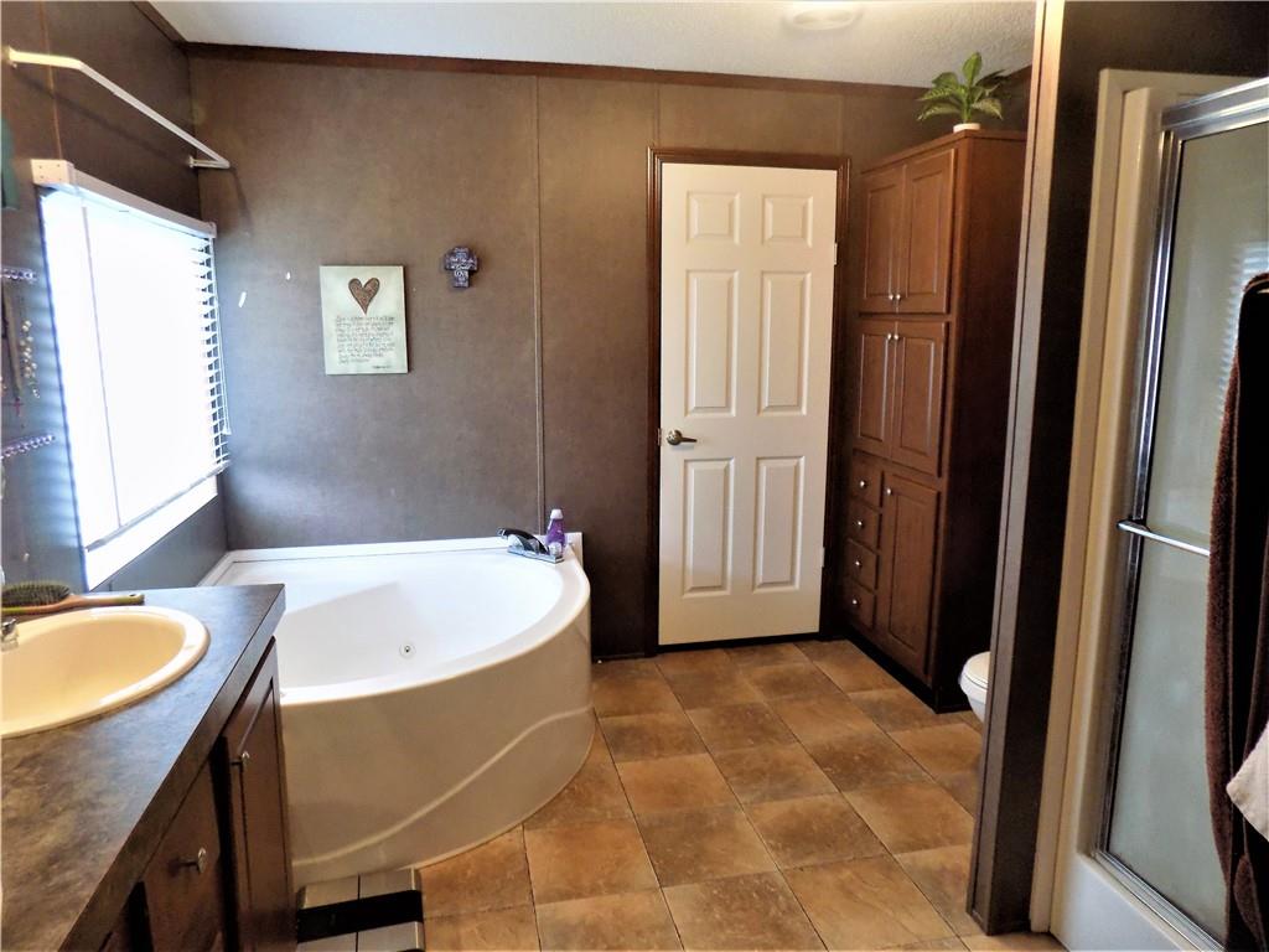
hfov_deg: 73.9
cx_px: 634
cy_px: 476
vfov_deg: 58.9
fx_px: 843
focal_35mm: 23
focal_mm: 4
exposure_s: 1/30
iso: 220
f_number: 3.1
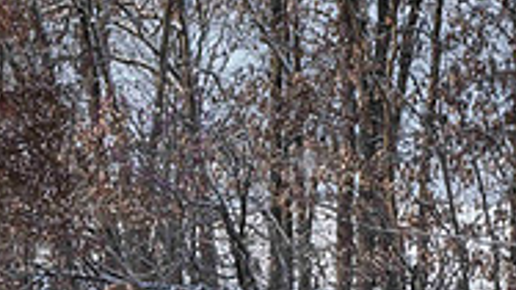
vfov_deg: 4.0
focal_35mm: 299
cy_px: 482
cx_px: 166
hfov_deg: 7.2
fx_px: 4089
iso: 640
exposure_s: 1/1000
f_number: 14
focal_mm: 92
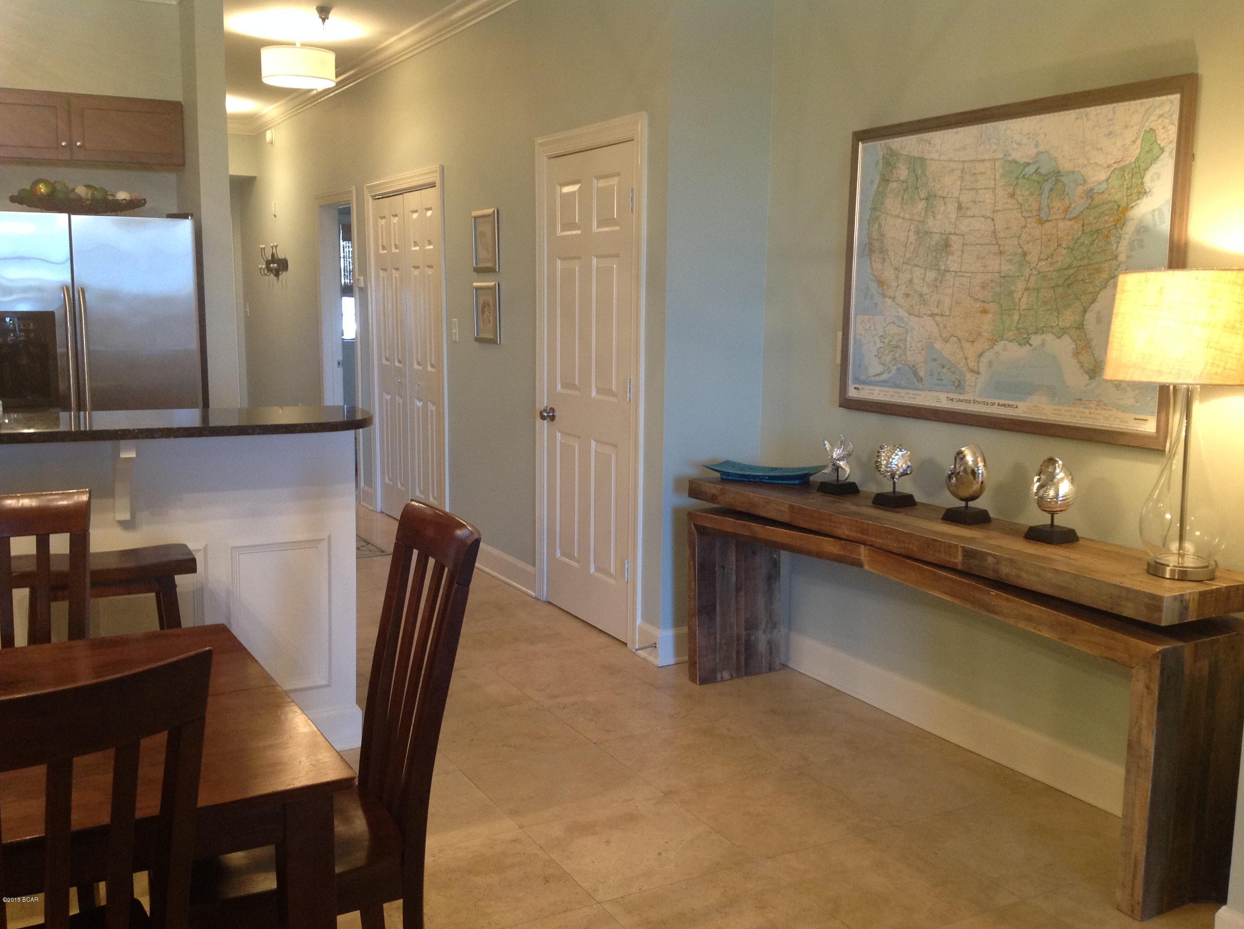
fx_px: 1256
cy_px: 464
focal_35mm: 35
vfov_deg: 40.6
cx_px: 622
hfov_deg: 52.7
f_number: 2.4
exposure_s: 1/15
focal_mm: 4.28
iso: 125
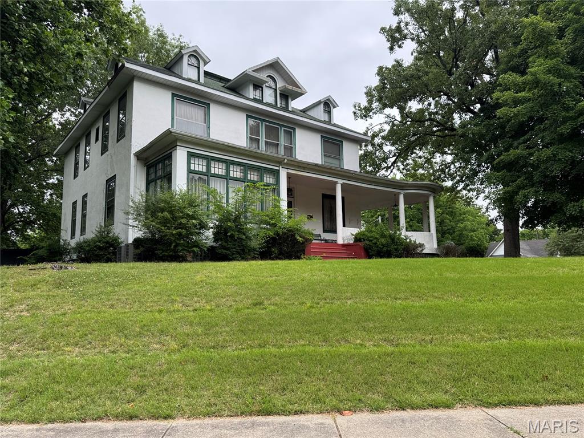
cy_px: 219
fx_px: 405
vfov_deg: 56.8
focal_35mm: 24
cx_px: 292
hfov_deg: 71.6
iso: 80
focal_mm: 6.76
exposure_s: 1/832
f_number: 1.78
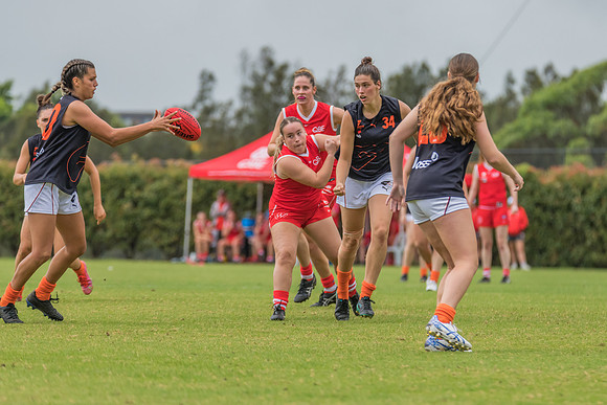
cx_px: 371
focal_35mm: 391
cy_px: 160
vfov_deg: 3.5
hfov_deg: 5.3
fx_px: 6591
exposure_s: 1/1250
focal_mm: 320
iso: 800
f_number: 7.1
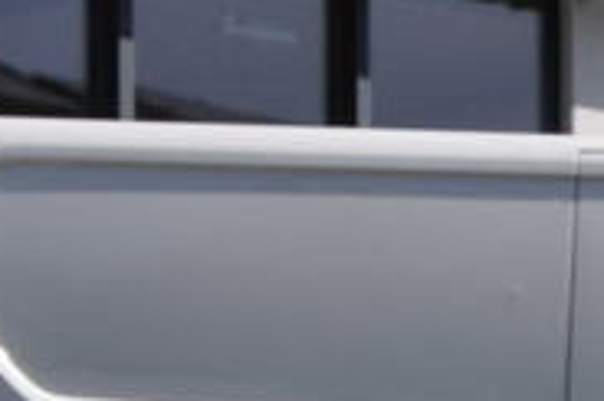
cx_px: 949
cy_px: 496
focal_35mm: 222
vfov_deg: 6.1
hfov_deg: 9.0
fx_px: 3718
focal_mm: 34
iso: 200
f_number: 10
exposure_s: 1/400
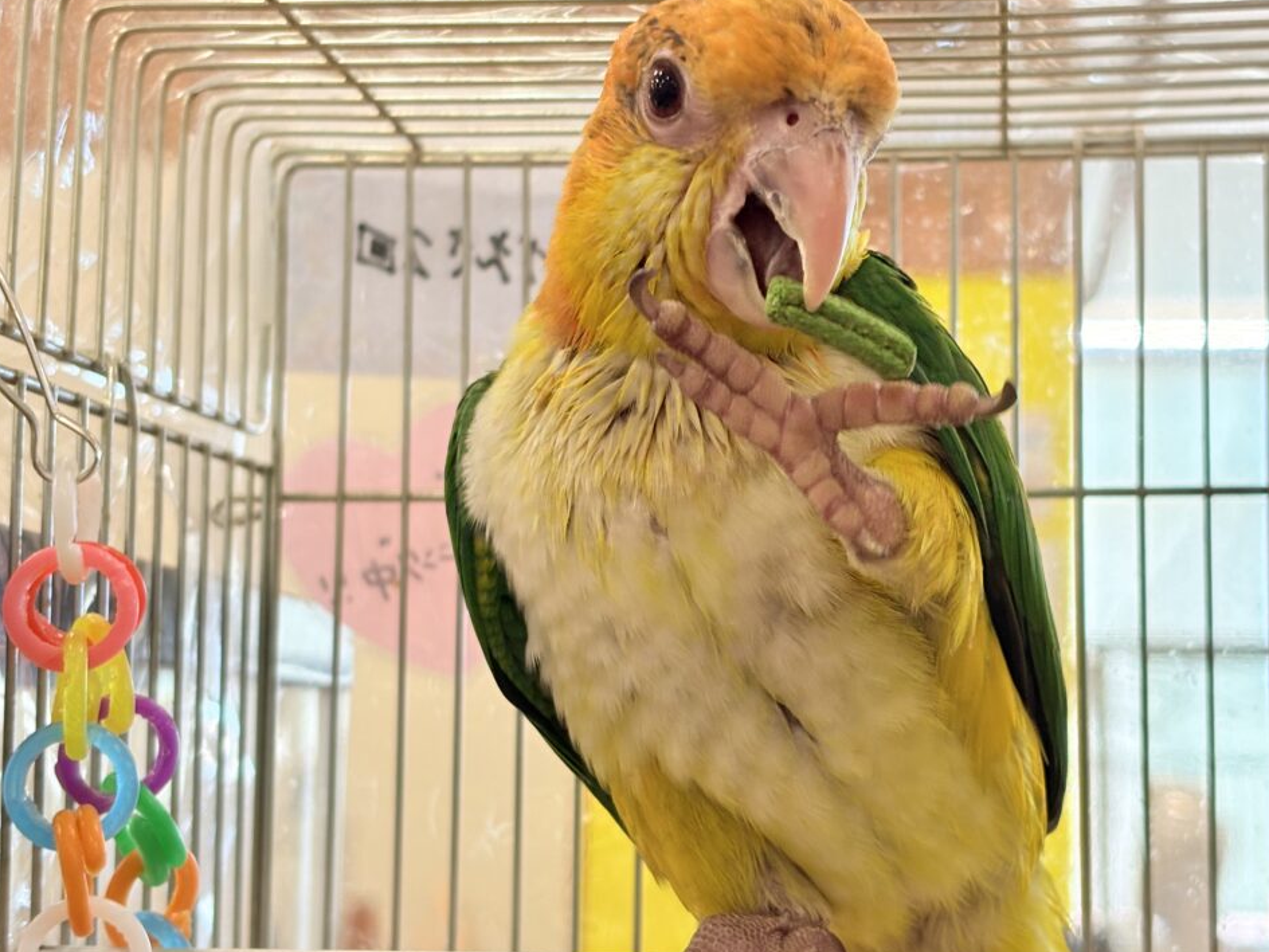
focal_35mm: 66
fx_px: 2420
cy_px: 520
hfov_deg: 29.3
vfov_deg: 22.3
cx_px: 755
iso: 50
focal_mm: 5.96
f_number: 1.6
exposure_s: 1/100
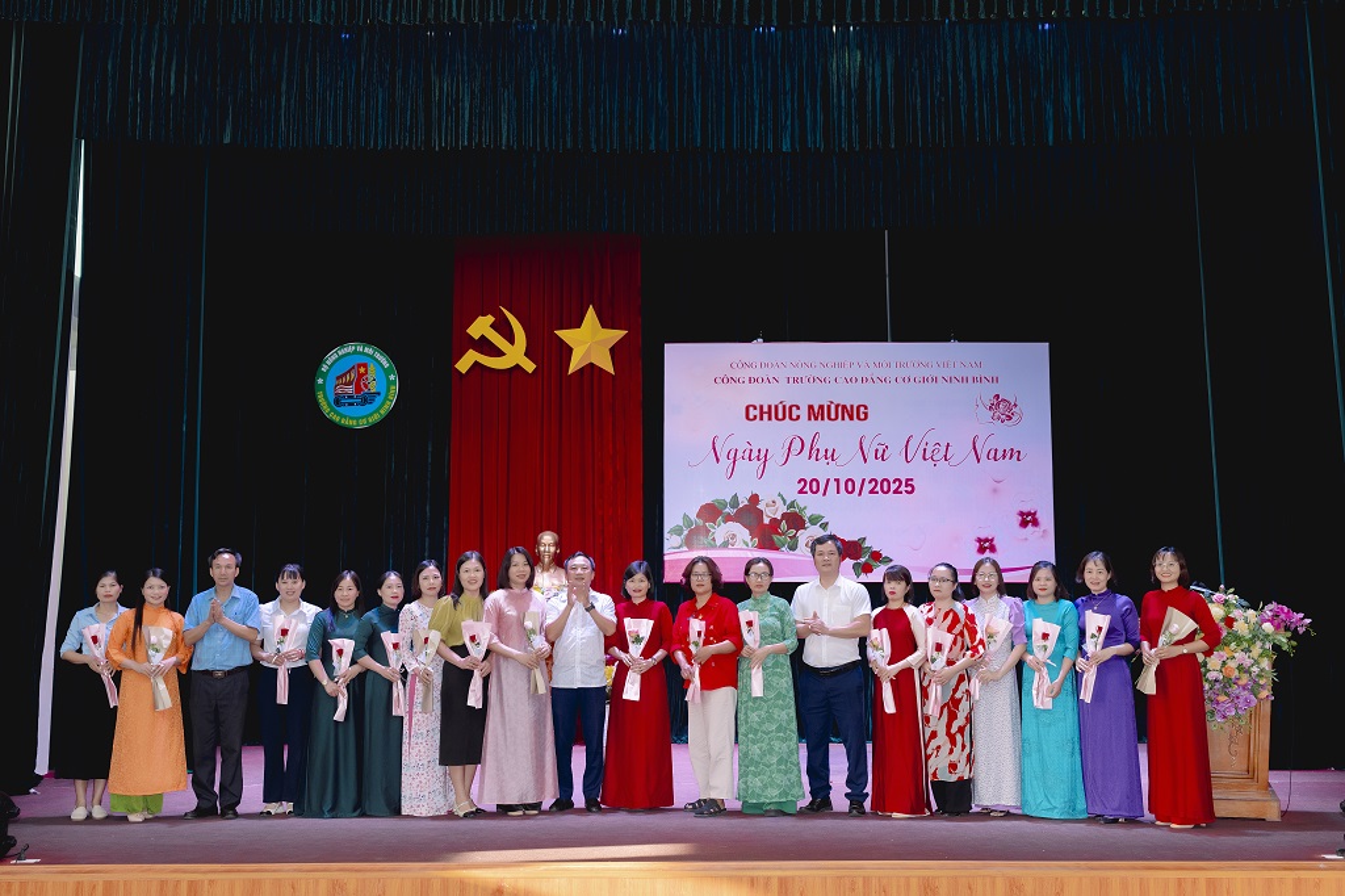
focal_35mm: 36
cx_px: 672
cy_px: 448
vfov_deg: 36.8
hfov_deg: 53.1
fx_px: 1344
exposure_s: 1/125
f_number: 3.2
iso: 1000
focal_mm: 36
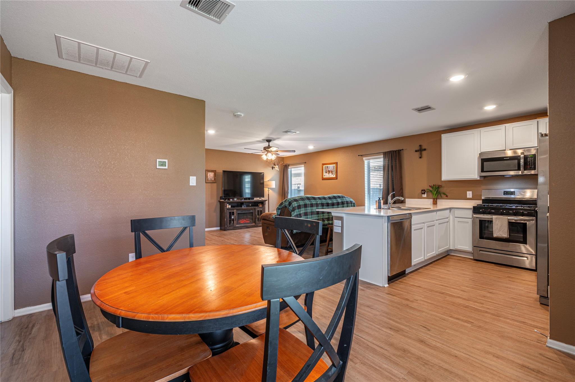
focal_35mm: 16
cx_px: 288
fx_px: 255
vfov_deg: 73.6
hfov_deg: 96.8
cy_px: 191
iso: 100
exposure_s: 1/2
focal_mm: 16
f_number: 9
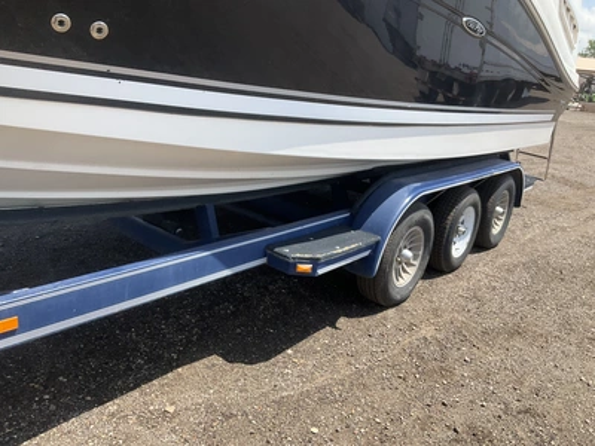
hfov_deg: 61.7
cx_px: 298
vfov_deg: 48.2
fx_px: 498
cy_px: 223
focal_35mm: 29
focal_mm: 3
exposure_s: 1/898
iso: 25
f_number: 1.8
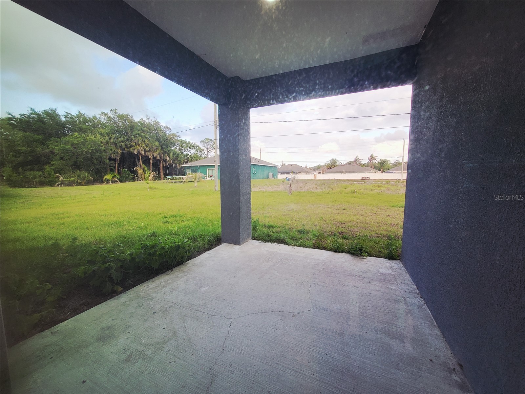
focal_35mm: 13
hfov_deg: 106.2
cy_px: 197
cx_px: 262
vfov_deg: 89.9
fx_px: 197
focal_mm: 1.74
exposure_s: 1/120
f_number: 2.2
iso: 50
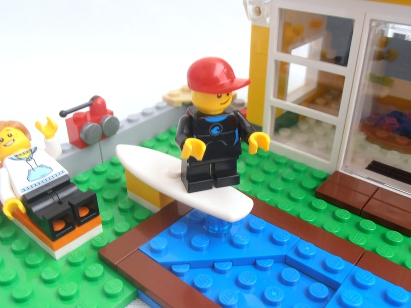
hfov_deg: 50.1
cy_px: 154
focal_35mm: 37
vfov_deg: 38.7
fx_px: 439
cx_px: 206
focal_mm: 6.61
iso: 125
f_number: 3.9
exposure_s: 1/10
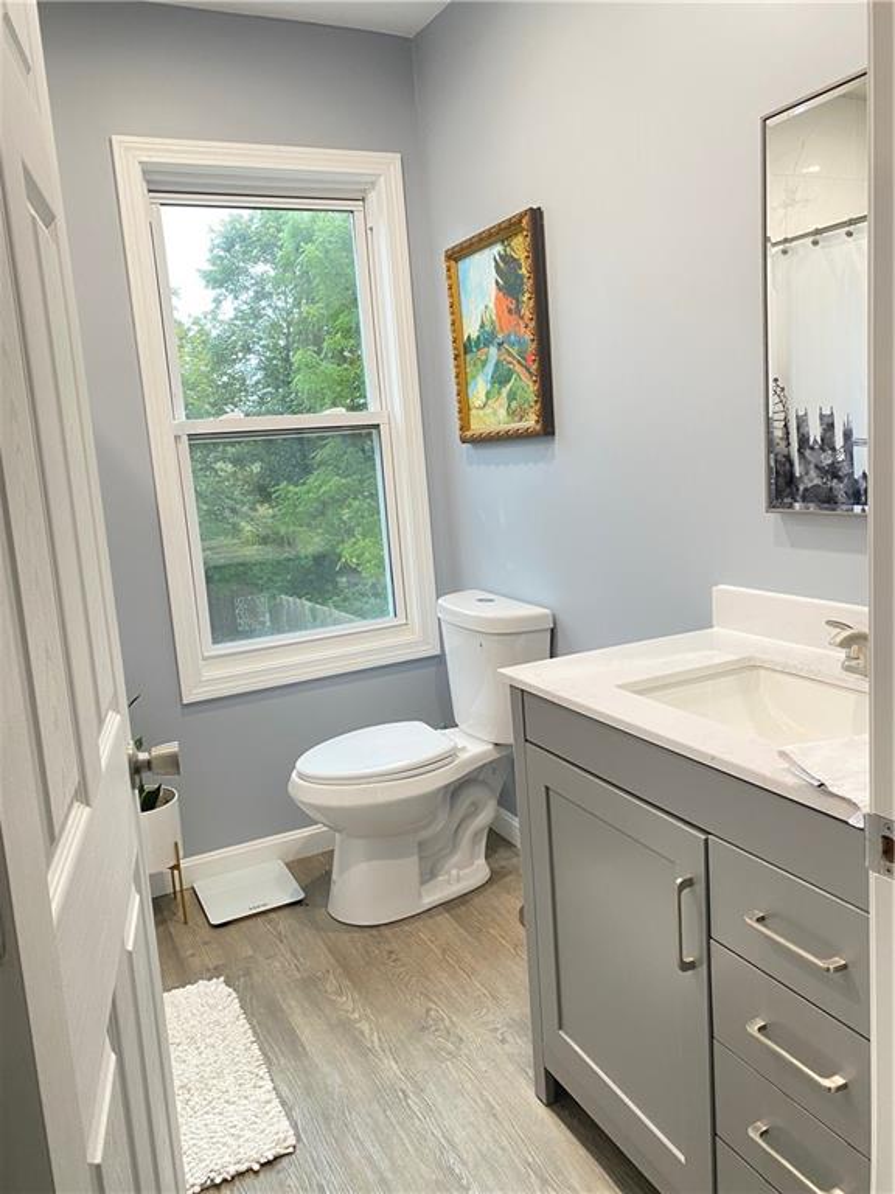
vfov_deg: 67.3
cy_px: 597
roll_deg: +4.2
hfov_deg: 53.1
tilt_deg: -7.8
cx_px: 448
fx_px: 896
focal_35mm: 26
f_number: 1.8
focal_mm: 4.25
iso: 200
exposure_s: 1/60
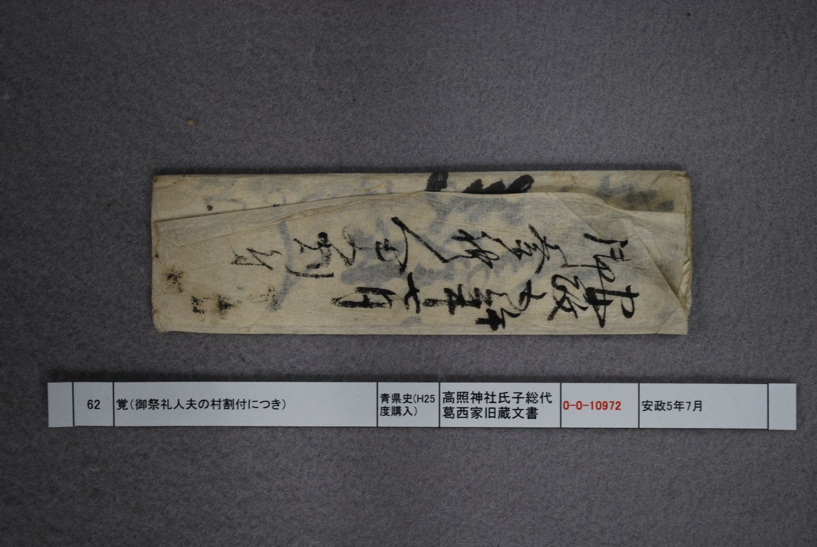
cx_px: 408
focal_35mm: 72
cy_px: 274
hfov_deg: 28.0
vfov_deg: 19.0
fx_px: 1636
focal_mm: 48
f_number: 5.6
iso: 320
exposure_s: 1/30
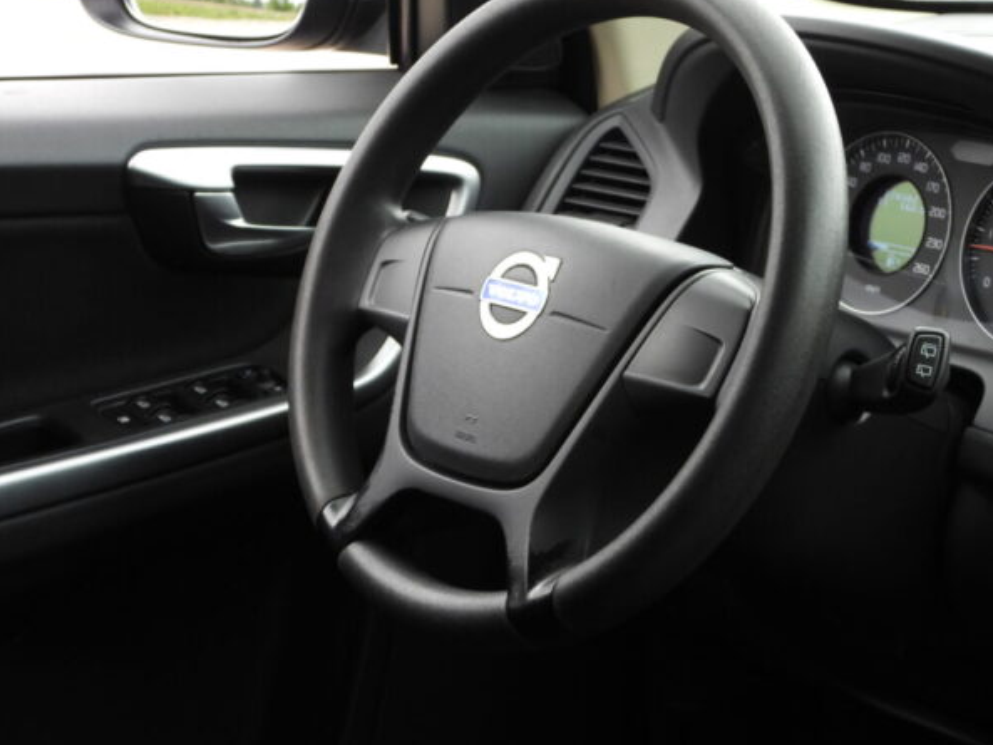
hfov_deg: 20.4
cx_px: 579
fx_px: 2754
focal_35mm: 96
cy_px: 330
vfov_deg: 15.4
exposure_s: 1/60
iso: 180
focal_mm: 14.4
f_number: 3.5
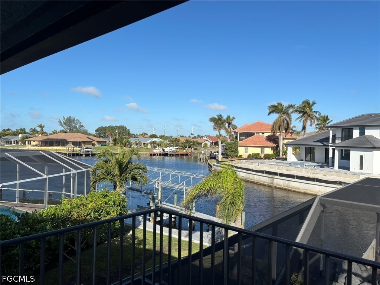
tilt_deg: -0.8
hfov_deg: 67.3
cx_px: 190
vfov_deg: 53.1
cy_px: 142
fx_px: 285
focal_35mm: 26
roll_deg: -1.7
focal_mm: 5.96
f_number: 1.6
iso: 50
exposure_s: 1/4082
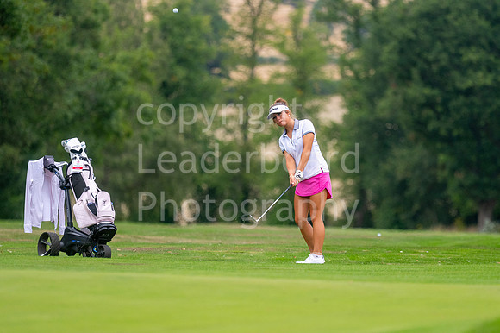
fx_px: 6246
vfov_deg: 3.1
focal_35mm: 450
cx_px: 250
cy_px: 166
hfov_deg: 4.6
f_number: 4
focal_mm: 300
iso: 500
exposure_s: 1/2500
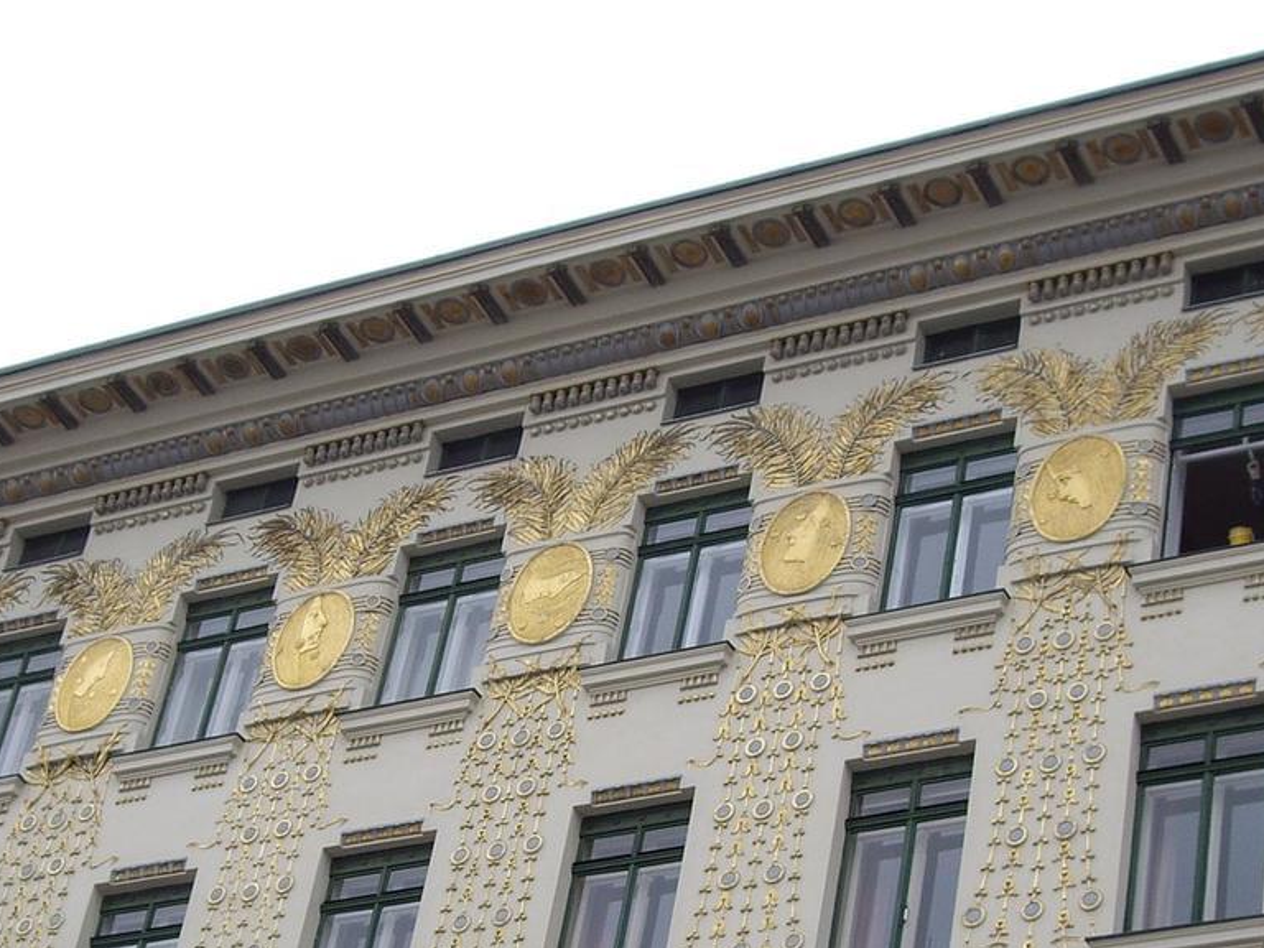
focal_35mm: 95
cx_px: 673
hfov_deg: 20.6
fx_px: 3469
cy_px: 823
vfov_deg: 15.4
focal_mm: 7.9
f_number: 2.8
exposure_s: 1/125
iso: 64
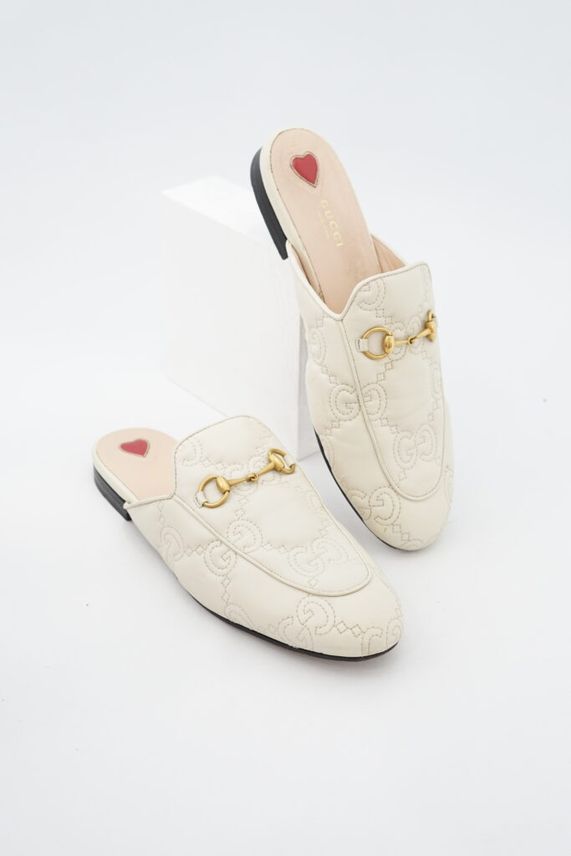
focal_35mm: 50
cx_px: 286
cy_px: 428
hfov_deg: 27.0
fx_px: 1189
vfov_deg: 39.6
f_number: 6.3
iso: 640
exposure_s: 1/13
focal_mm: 50
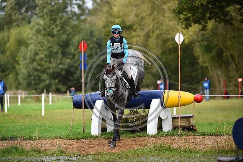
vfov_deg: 4.9
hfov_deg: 7.4
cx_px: 122
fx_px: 1889
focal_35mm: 280
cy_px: 81
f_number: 5
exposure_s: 1/1250
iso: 900
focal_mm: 280
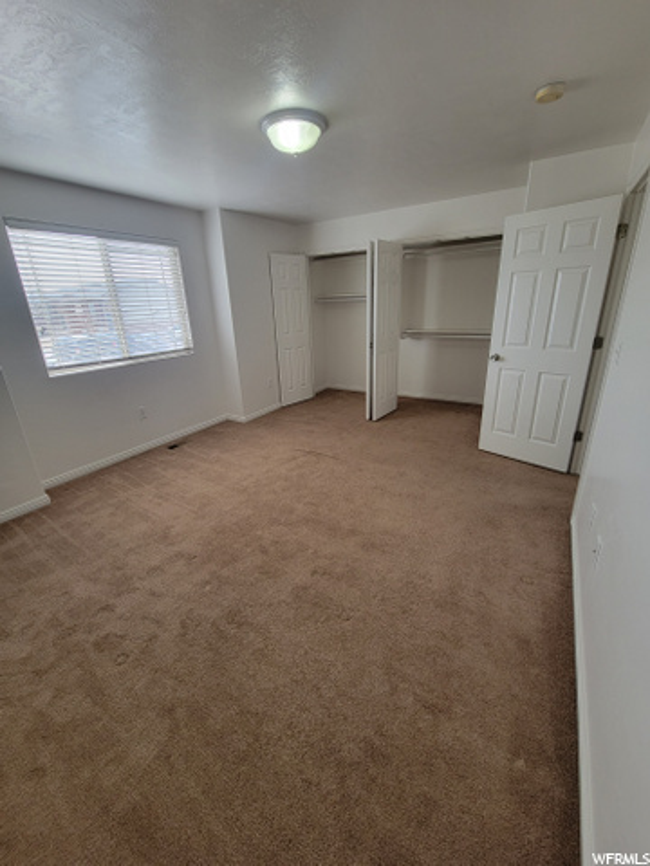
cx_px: 325
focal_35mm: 13
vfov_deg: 106.2
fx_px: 325
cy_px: 433
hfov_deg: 89.9
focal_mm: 2.2
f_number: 2.2
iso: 100
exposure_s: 1/60
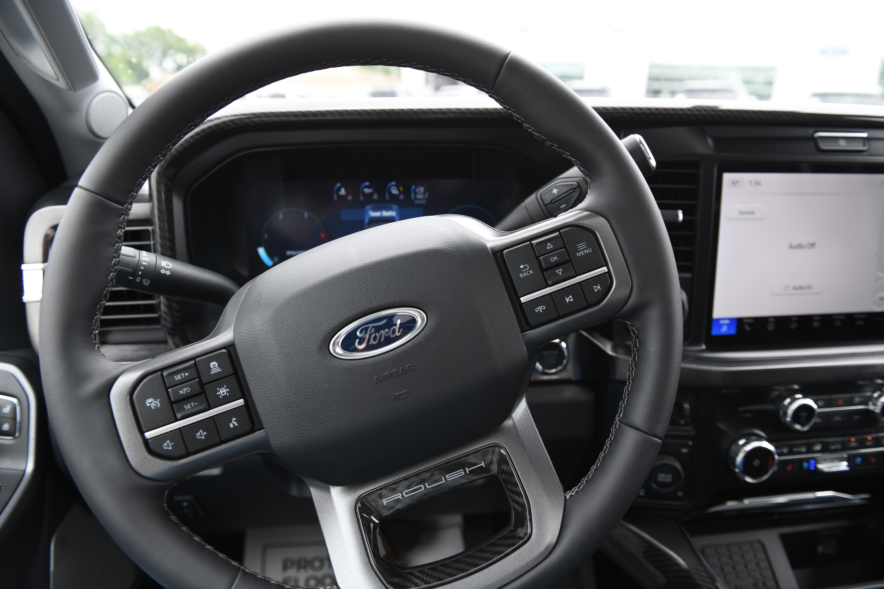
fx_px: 589
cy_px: 294
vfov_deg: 53.1
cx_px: 442
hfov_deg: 73.7
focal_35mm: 24
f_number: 3.5
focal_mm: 24
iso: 320
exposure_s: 1/320
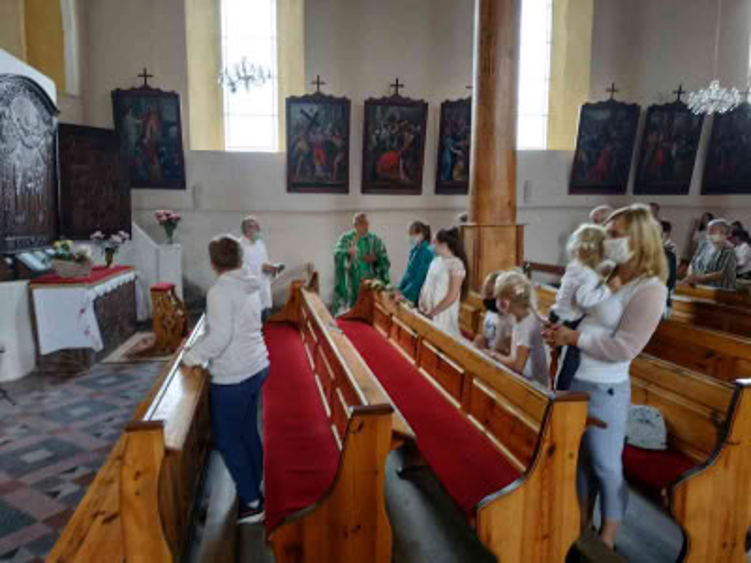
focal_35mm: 24
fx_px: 521
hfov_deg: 71.6
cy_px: 282
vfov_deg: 56.8
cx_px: 376
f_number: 1.9
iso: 320
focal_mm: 3.94
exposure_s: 1/25
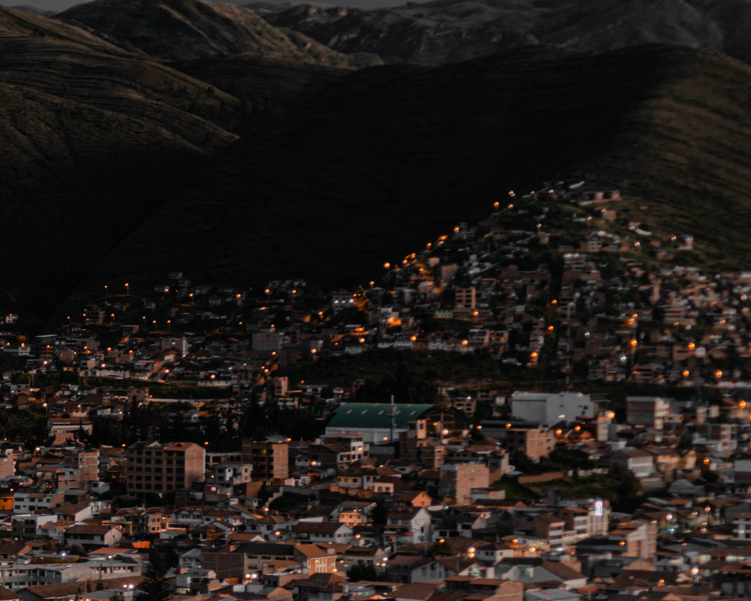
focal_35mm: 189
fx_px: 4201
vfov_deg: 8.1
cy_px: 557
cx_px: -253
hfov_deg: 10.0
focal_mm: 70
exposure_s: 1/1.25
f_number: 4
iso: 100
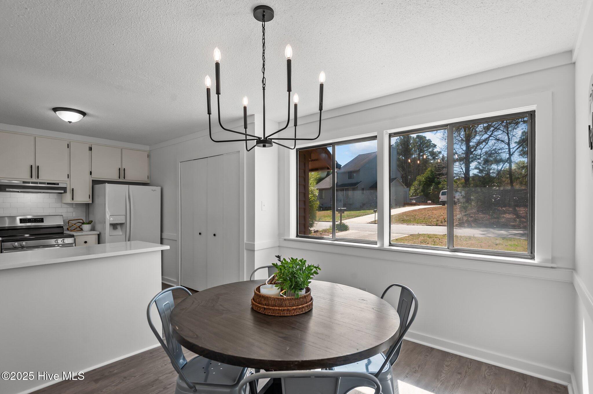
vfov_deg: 70.3
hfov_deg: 93.3
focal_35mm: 17
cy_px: 197
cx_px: 296
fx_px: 280
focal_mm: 17
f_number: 5.6
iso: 400
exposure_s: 1/125
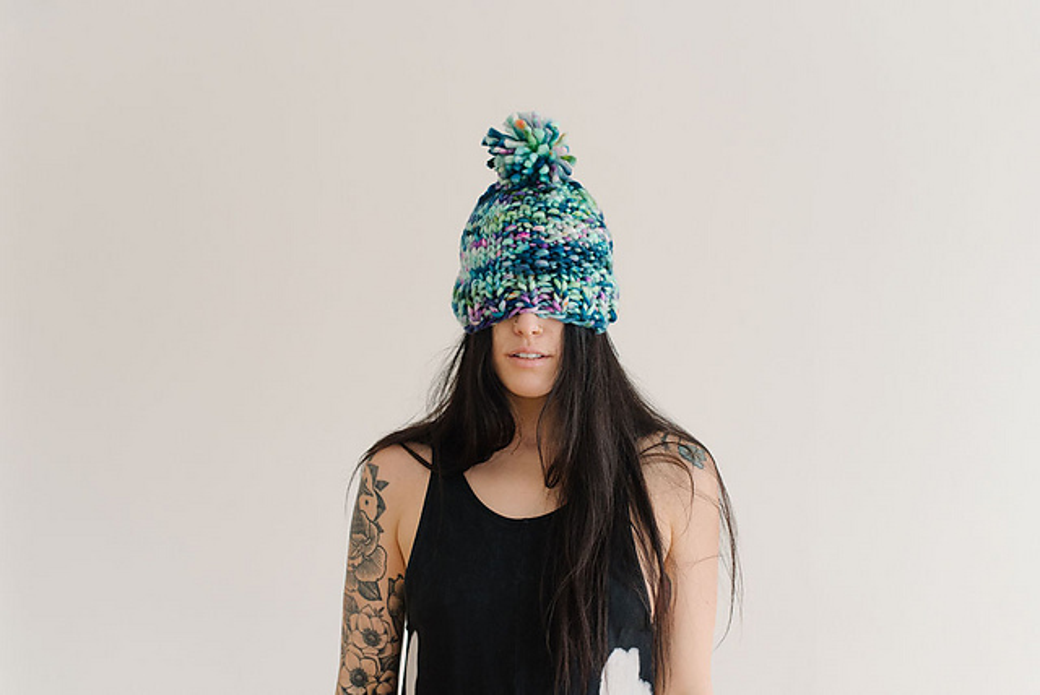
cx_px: 520
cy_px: 348
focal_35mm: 50
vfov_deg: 27.0
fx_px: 1446
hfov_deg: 39.6
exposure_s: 1/320
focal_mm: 50
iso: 640
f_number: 3.5
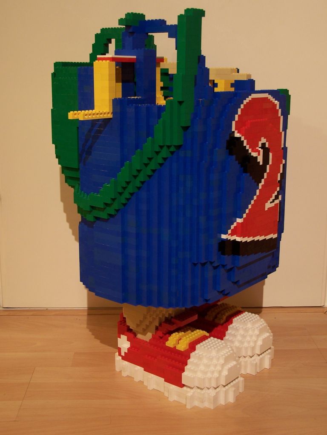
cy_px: 218
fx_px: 642
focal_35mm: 51
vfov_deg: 37.5
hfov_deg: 28.6
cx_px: 164
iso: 80
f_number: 3
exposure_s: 1/2
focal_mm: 8.5
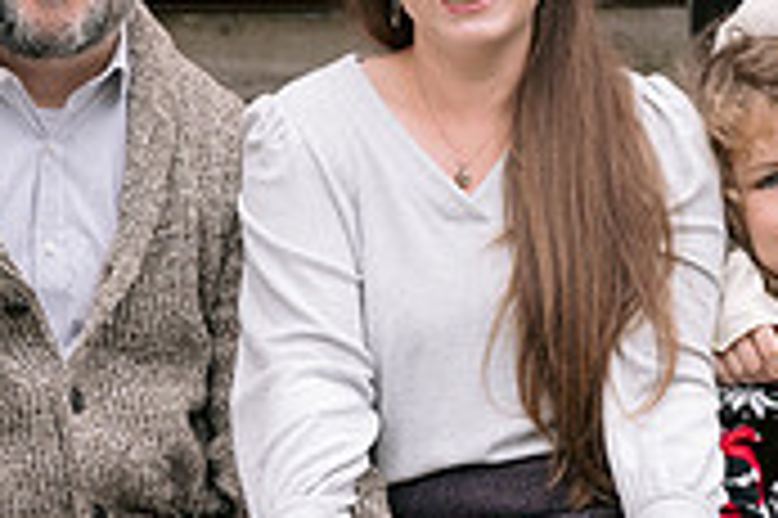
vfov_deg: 7.7
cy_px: 228
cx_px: 244
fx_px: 3843
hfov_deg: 11.5
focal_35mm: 178
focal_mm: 50
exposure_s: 1/125
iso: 400
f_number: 4.5
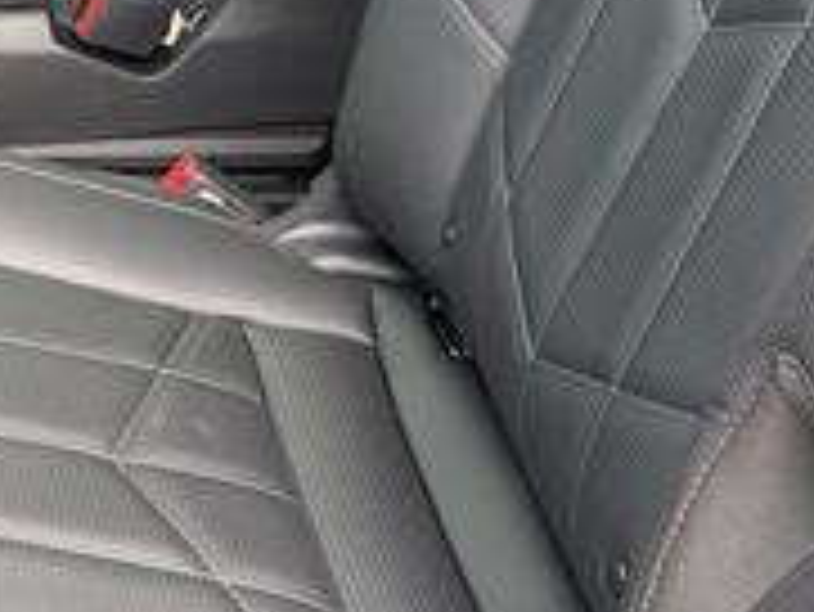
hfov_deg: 21.3
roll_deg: +3.3
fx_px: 2000
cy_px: 180
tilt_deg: -33.0
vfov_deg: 17.3
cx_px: -175
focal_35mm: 85
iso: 125
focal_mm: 6.76
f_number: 1.78
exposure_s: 1/121
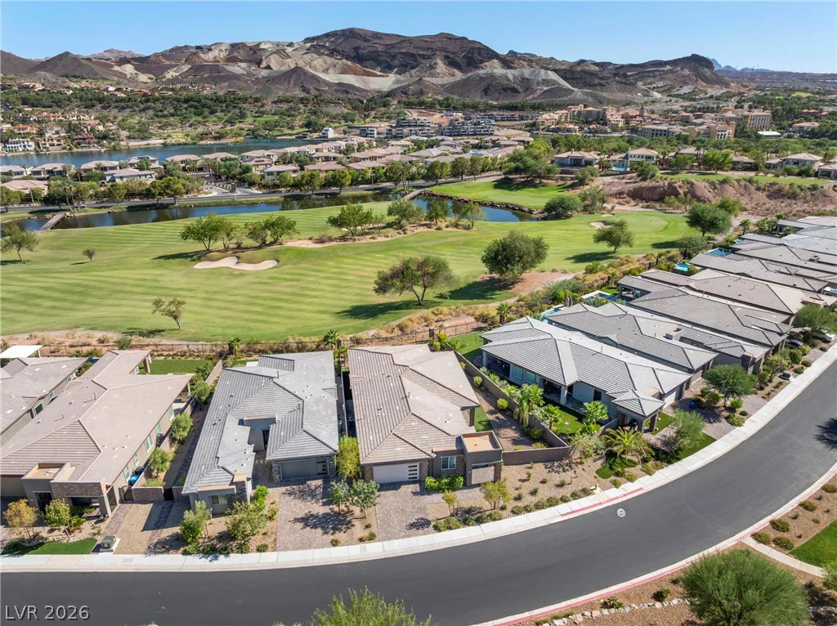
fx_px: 580
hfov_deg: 71.6
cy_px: 313
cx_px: 418
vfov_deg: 56.7
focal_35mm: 24
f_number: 2.8
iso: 110
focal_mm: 12.29
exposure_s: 1/240
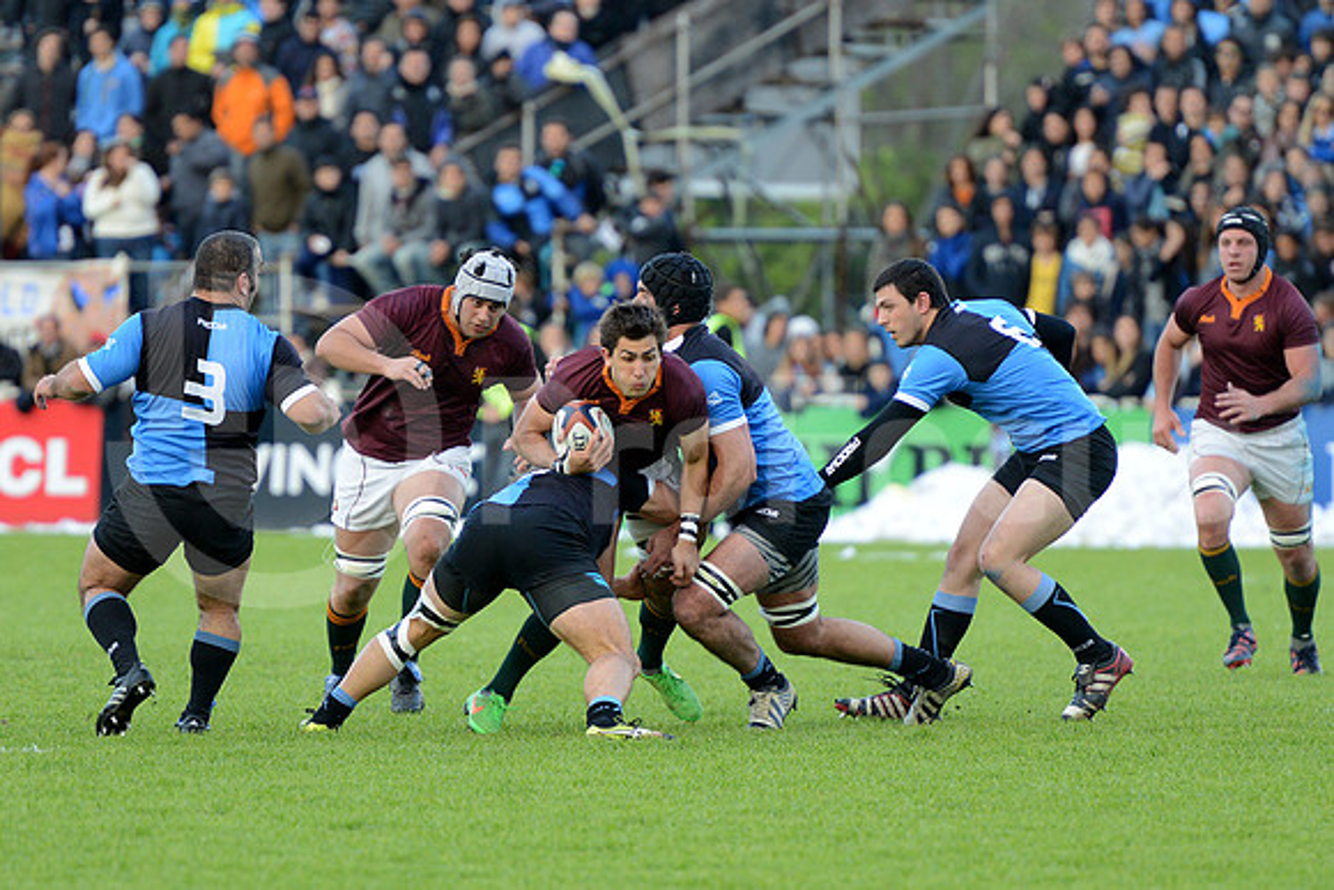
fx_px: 10007
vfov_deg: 5.1
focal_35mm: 270
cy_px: 445
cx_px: 667
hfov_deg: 7.6
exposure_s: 1/500
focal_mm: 270
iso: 1250
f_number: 4
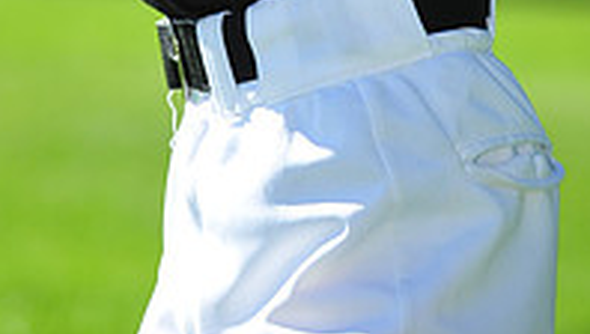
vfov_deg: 3.0
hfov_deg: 5.4
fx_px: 6235
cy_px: -459
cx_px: 134
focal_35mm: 398
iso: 200
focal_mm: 130
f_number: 5
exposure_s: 1/800
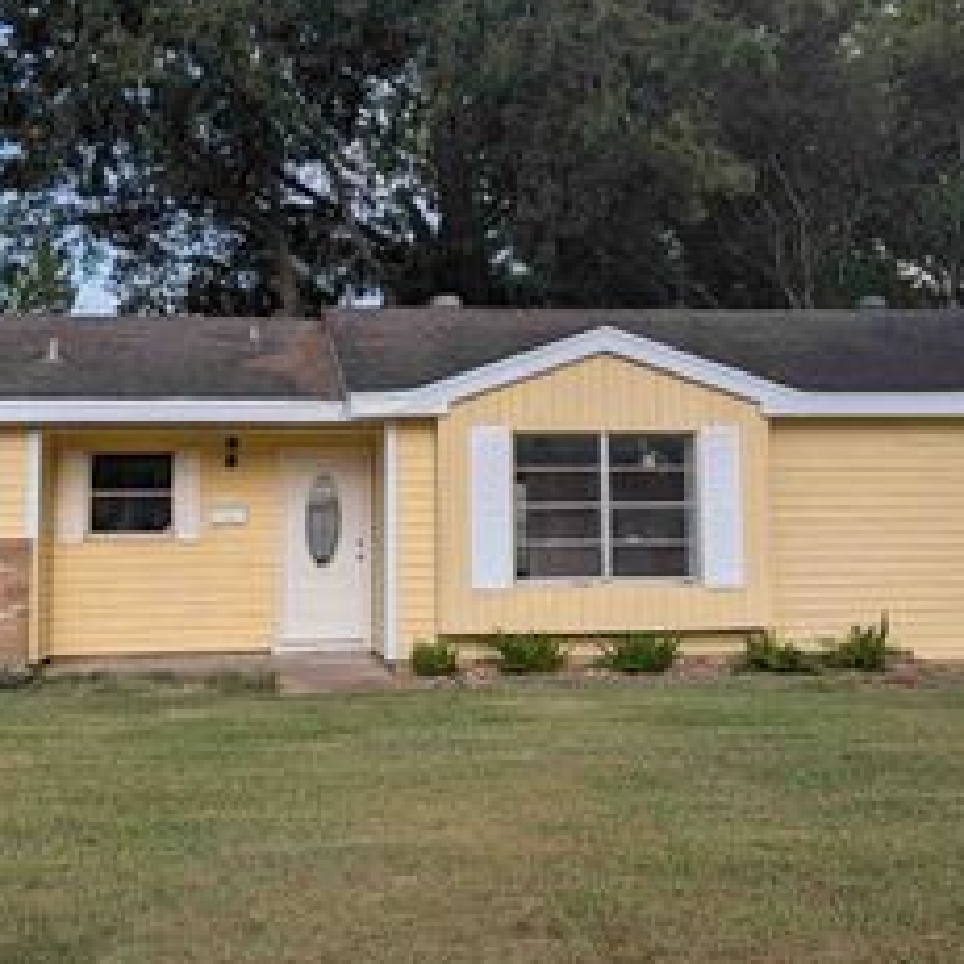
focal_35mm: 46
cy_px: 405
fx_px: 1449
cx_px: 492
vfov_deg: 36.7
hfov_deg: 36.8
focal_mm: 6.9
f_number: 1.68
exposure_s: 1/903
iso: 15
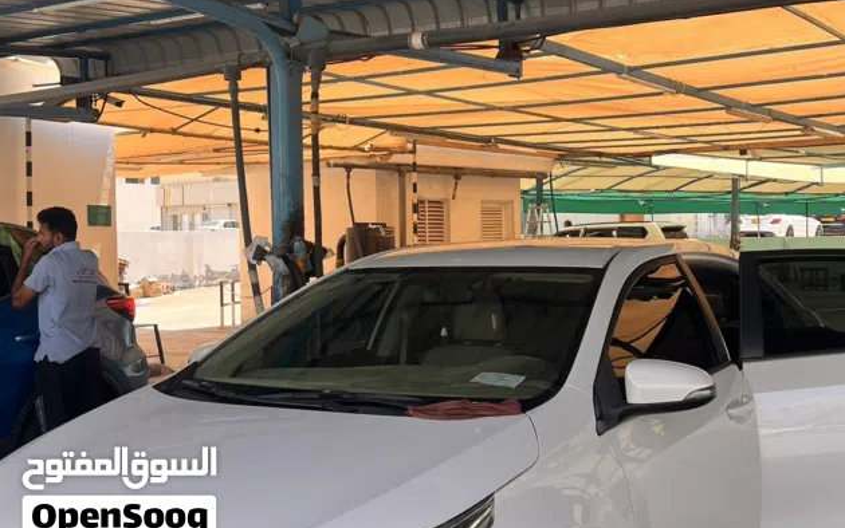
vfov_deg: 44.5
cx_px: 418
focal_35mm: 28
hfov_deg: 66.5
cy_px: 253
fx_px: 645
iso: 50
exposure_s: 1/1311
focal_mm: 5.7
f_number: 1.5
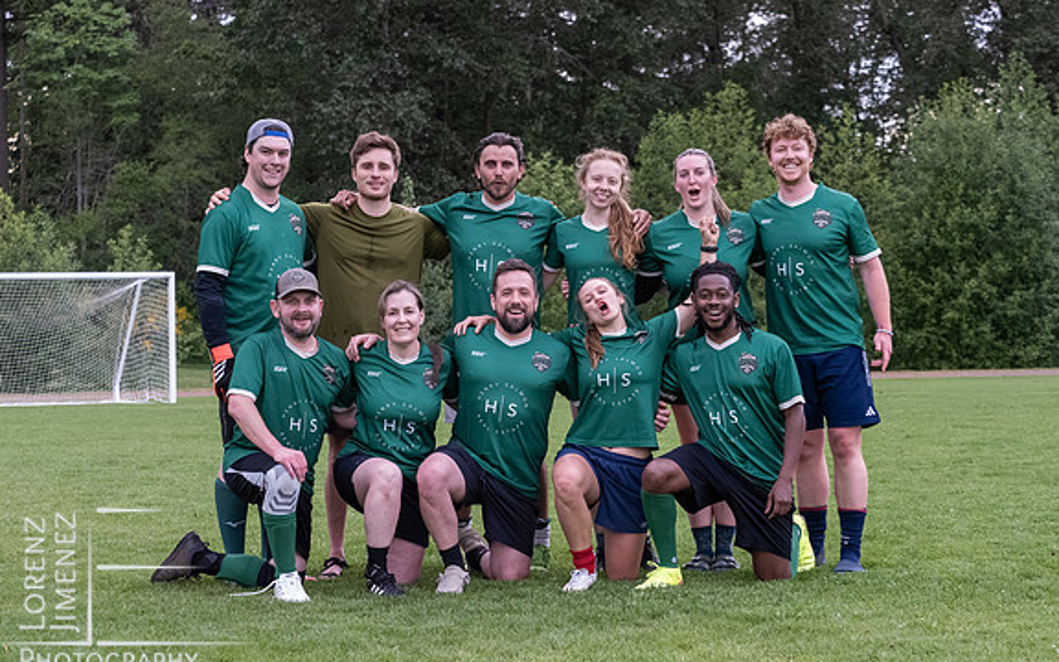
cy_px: 308
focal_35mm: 96
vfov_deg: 13.6
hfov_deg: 21.6
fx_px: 2771
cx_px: 528
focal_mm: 45
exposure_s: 1/1000
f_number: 4
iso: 4000
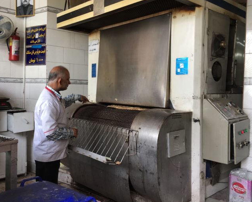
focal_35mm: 34
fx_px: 254
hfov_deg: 52.8
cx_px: 118
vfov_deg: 43.4
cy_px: 94
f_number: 2.2
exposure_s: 1/60
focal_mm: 4.15
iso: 25
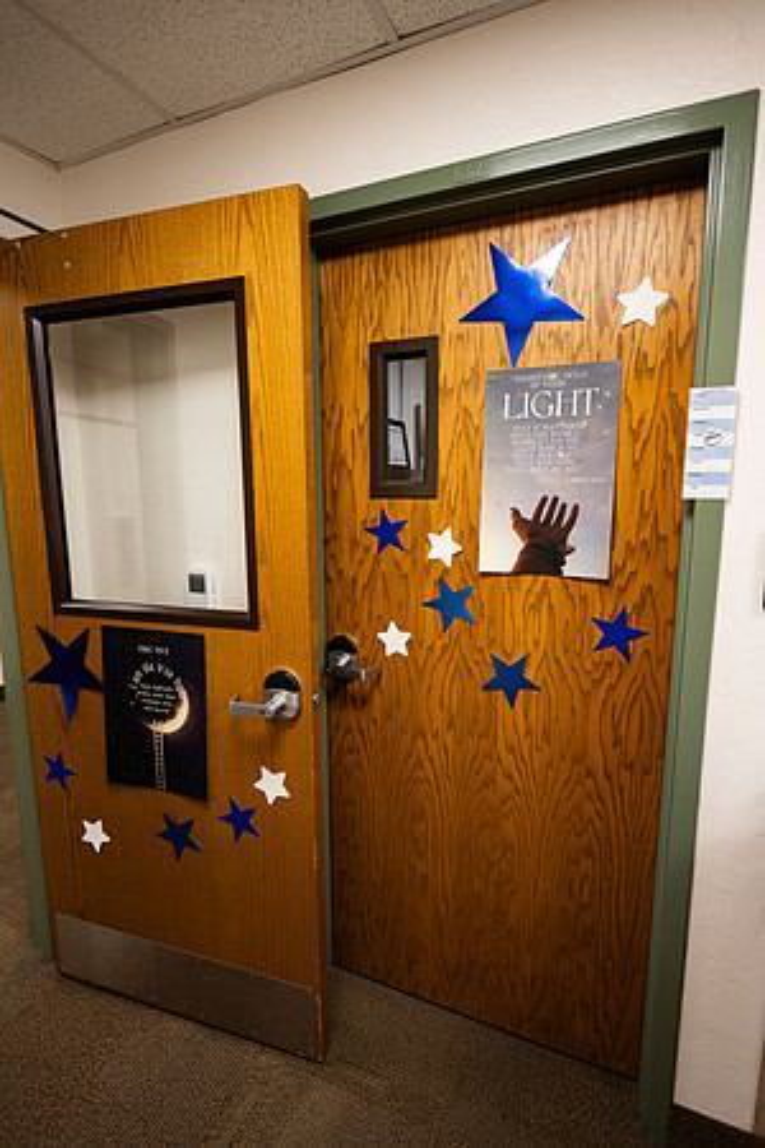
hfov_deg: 67.4
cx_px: 382
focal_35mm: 18
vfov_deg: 90.0
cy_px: 574
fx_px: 574
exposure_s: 1/250
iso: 640
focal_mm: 18
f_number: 2.8
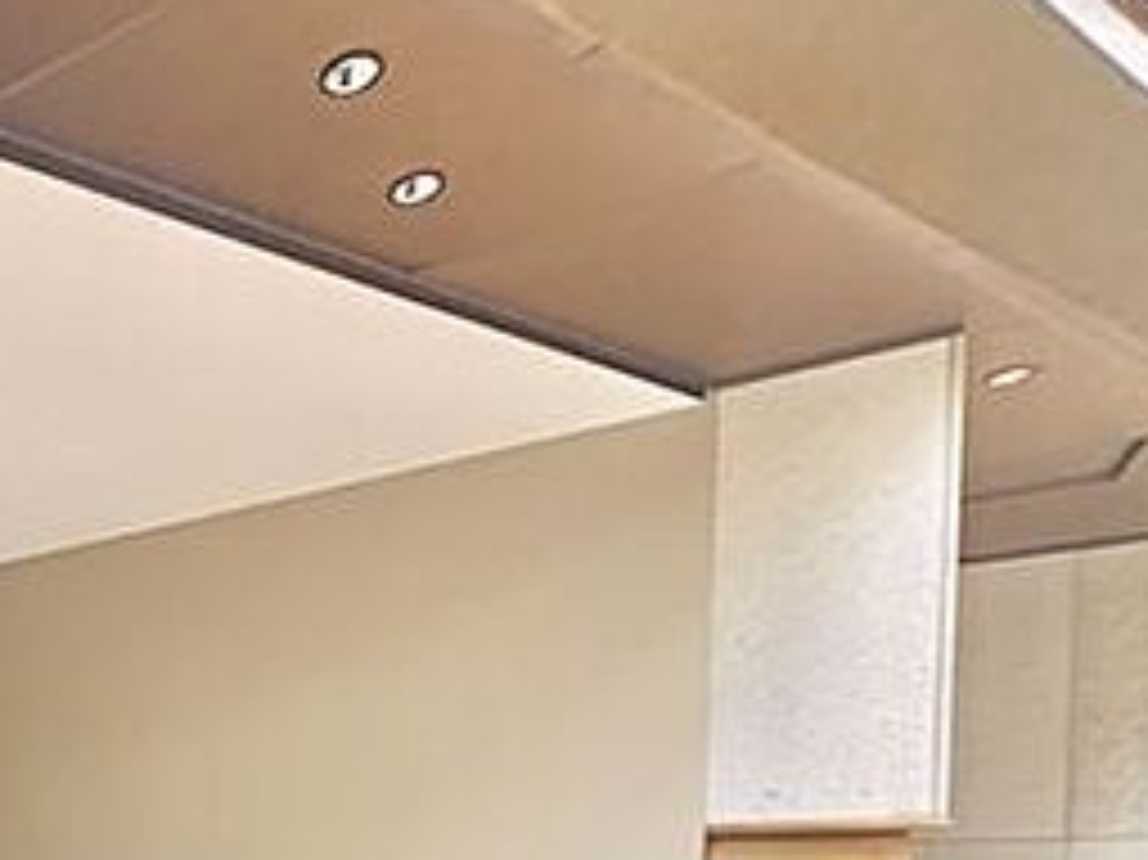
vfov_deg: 37.0
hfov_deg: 42.4
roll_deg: -0.4
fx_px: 1094
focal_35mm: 33
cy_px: 919
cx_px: -140
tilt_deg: -0.3
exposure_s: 1/80
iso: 250
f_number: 2.2
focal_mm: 2.22
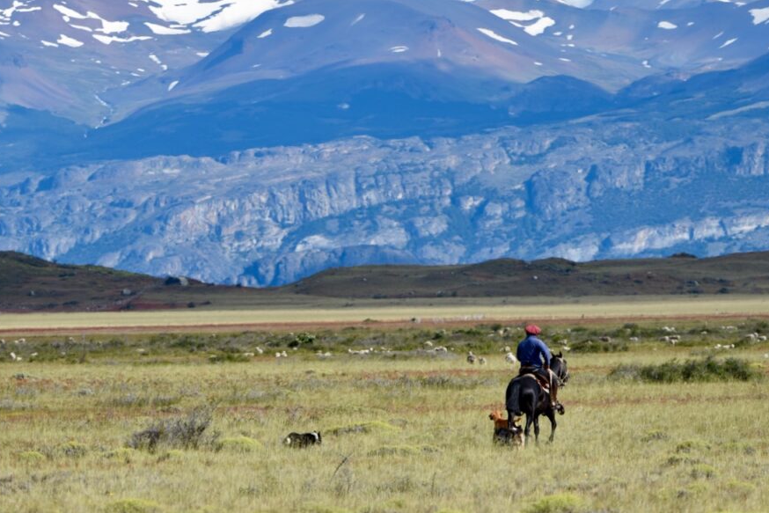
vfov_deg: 5.6
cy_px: 215
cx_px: 395
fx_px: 5255
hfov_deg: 8.4
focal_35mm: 246
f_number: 6.3
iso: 200
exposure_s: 1/1250
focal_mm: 210
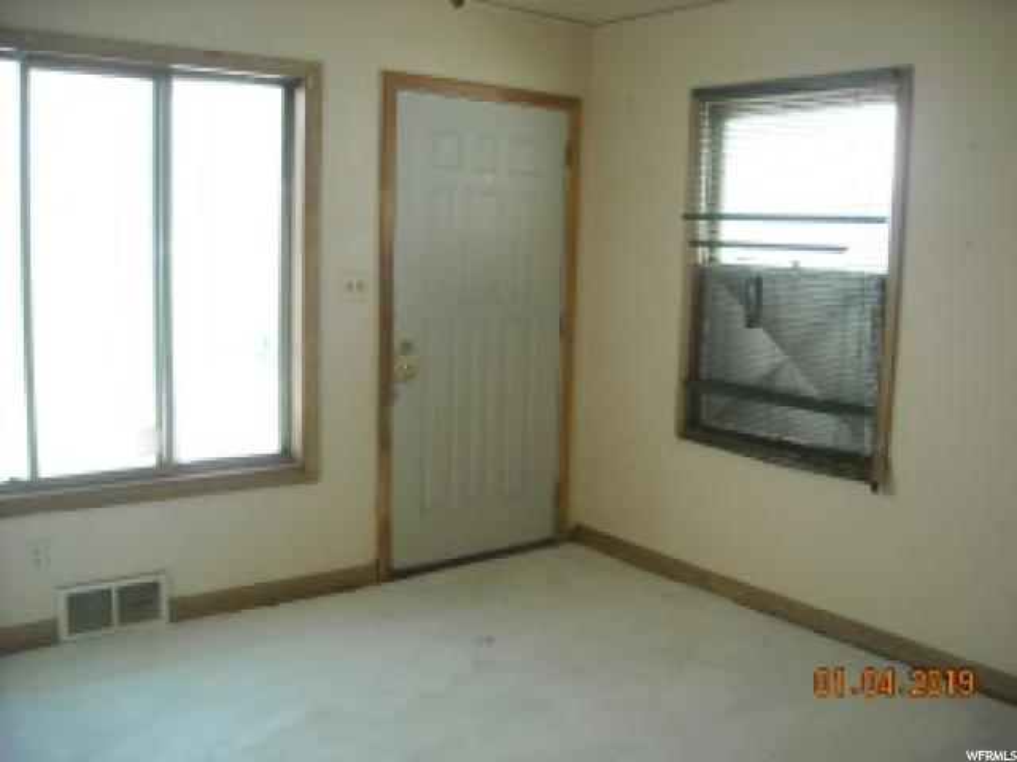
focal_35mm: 35
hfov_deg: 52.6
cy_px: 381
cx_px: 508
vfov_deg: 40.7
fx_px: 1028
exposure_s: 1/250
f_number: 2.8
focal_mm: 5.7
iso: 218
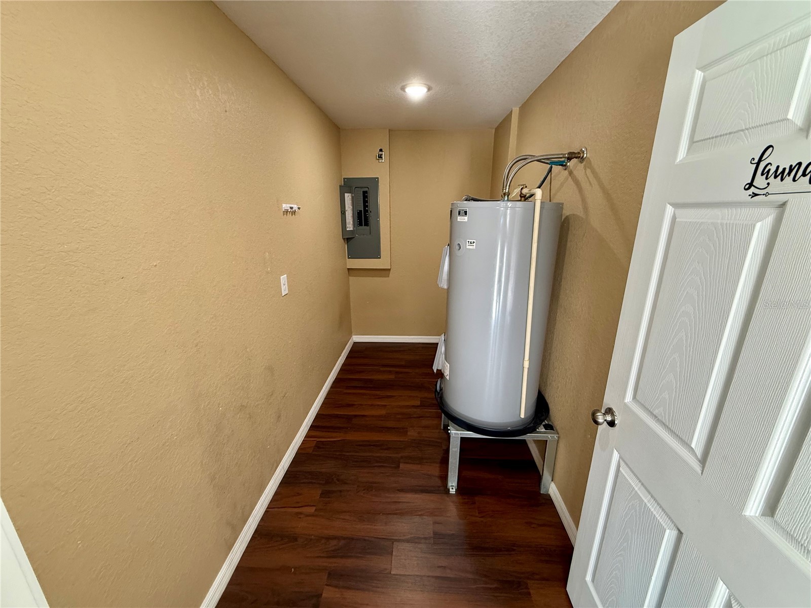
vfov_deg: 85.7
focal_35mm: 14
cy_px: 304
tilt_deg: -16.1
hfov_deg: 102.1
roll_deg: +0.7
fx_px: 328
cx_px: 406
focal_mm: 2.22
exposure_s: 1/60
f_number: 2.2
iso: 250
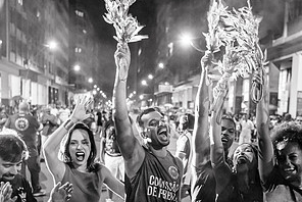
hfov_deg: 41.7
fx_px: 395
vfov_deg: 28.2
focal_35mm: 47
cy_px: 155
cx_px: 182
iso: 2500
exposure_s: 1/200
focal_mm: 24
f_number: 2
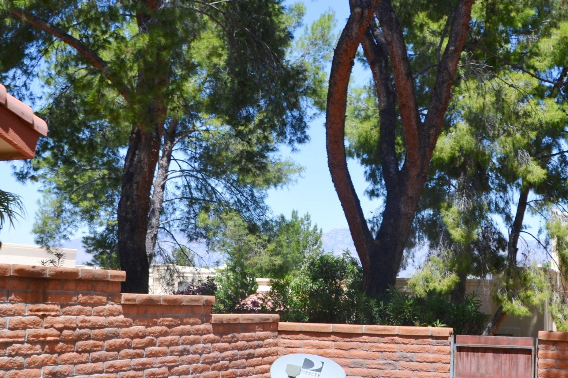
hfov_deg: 34.4
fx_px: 915
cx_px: 339
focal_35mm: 58
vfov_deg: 23.2
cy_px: 270
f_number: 8
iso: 100
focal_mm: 20
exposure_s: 1/250
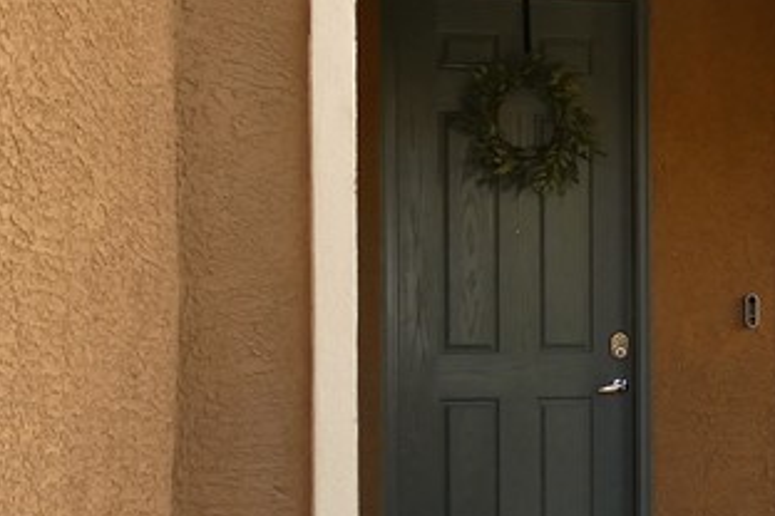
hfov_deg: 22.6
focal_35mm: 82
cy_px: 332
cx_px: 949
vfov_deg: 16.6
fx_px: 1765
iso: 80
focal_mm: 4.3
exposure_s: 1/160
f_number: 3.3
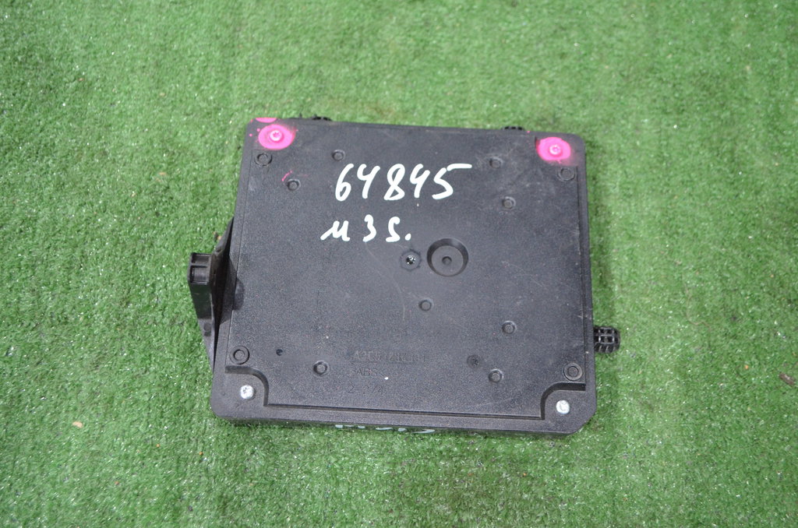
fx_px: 863
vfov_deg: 34.1
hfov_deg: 49.6
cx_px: 399
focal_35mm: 39
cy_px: 264
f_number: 4.2
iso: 1600
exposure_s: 1/60
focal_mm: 26
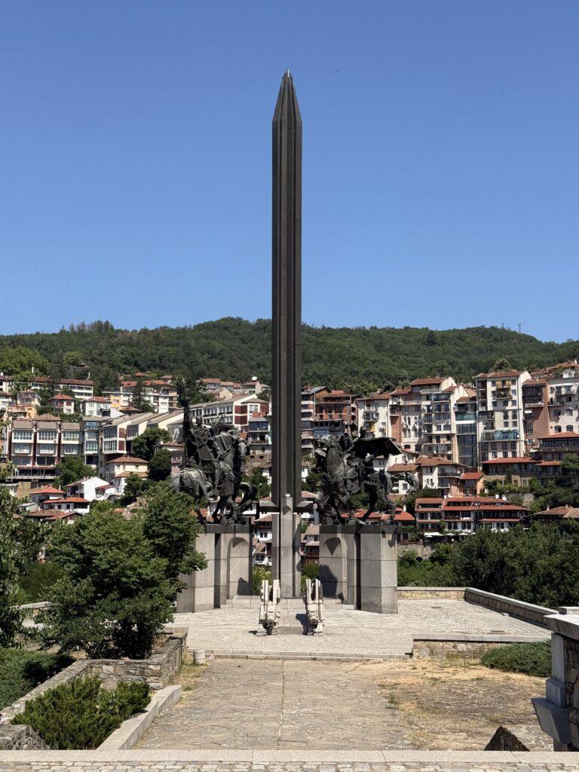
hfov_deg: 30.3
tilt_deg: +8.7
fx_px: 1070
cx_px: 290
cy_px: 386
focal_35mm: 48
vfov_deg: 39.7
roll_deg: -0.2
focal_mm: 6.76
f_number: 1.78
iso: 64
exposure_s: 1/4878
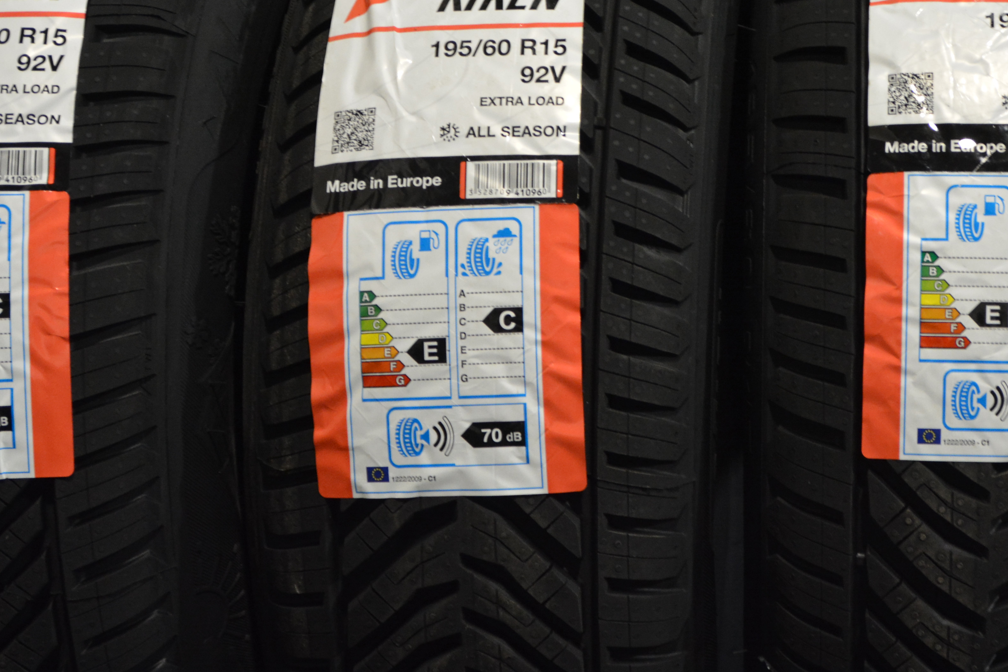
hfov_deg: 28.1
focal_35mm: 71
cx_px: 746
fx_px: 1986
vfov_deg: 19.2
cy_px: 255
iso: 1100
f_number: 3.8
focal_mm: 25
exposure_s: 1/30
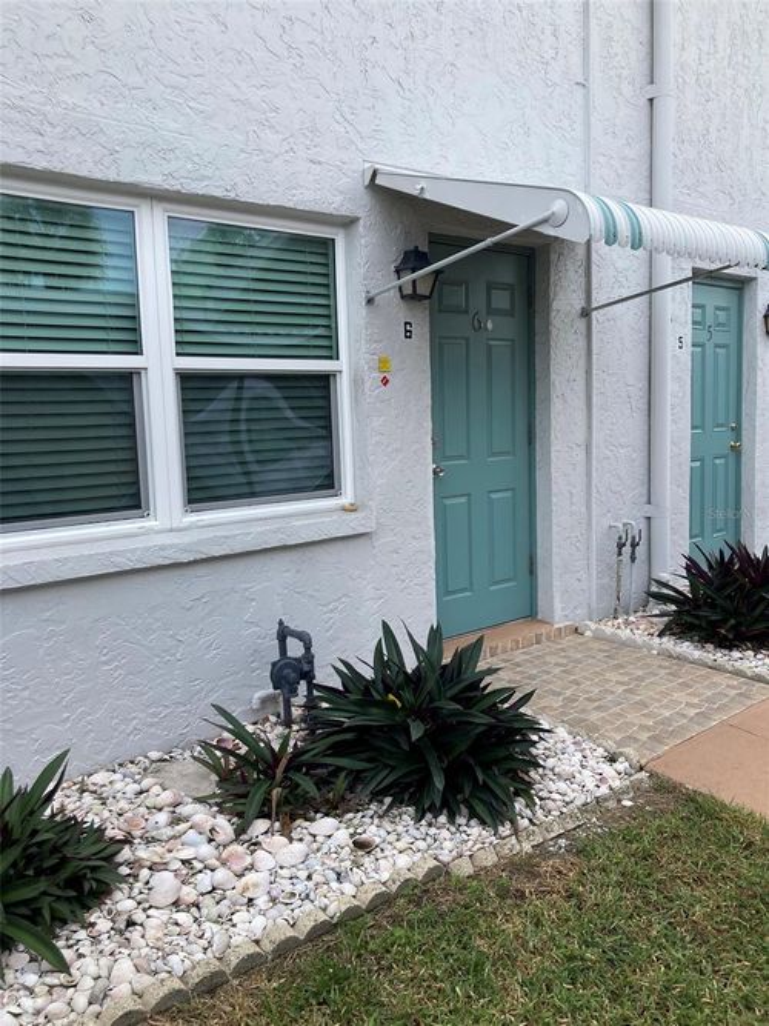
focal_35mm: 28
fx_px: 830
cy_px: 513
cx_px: 384
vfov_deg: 63.5
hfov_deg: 49.7
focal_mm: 3.99
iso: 20
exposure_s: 1/631
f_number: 1.8
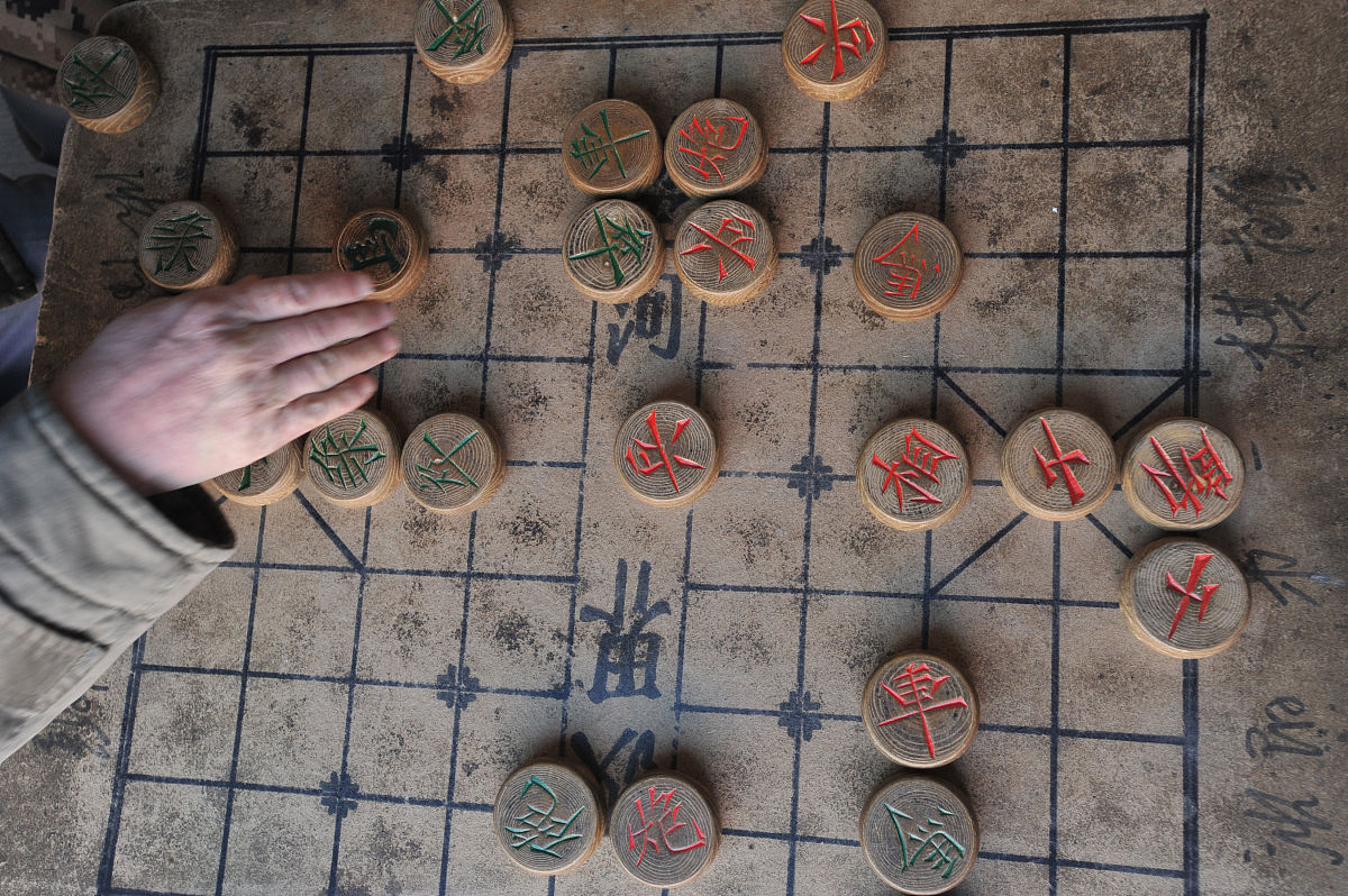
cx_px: 674
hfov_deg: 54.5
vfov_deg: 37.8
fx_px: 1309
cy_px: 448
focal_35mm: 35
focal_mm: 35
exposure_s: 1/200
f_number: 5.6
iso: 800
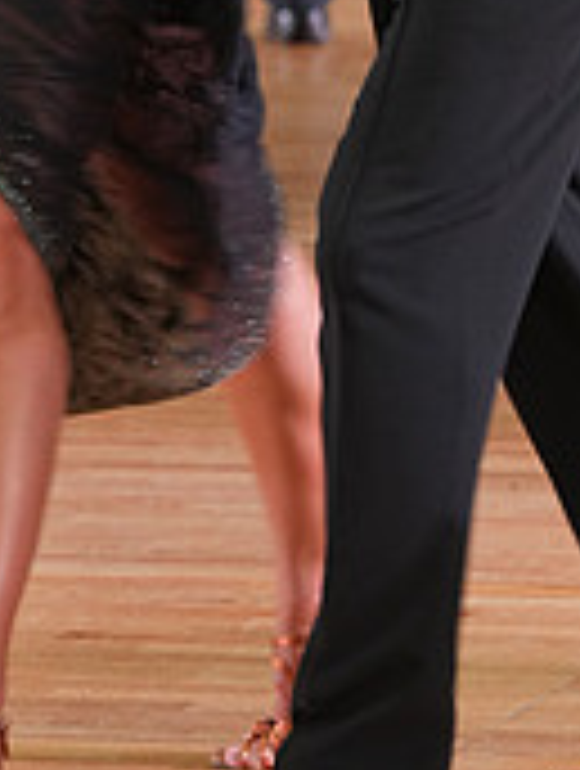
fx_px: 10795
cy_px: -275
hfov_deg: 3.1
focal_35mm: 485
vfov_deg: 4.1
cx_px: 83
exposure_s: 1/60
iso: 800
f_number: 5
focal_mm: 149
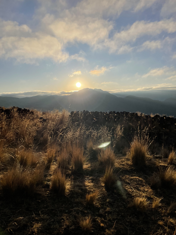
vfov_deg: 65.3
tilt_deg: -6.5
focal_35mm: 27
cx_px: 89
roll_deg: +2.2
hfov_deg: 51.4
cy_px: 116
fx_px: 183
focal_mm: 4.2
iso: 50
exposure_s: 1/14925
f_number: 1.6
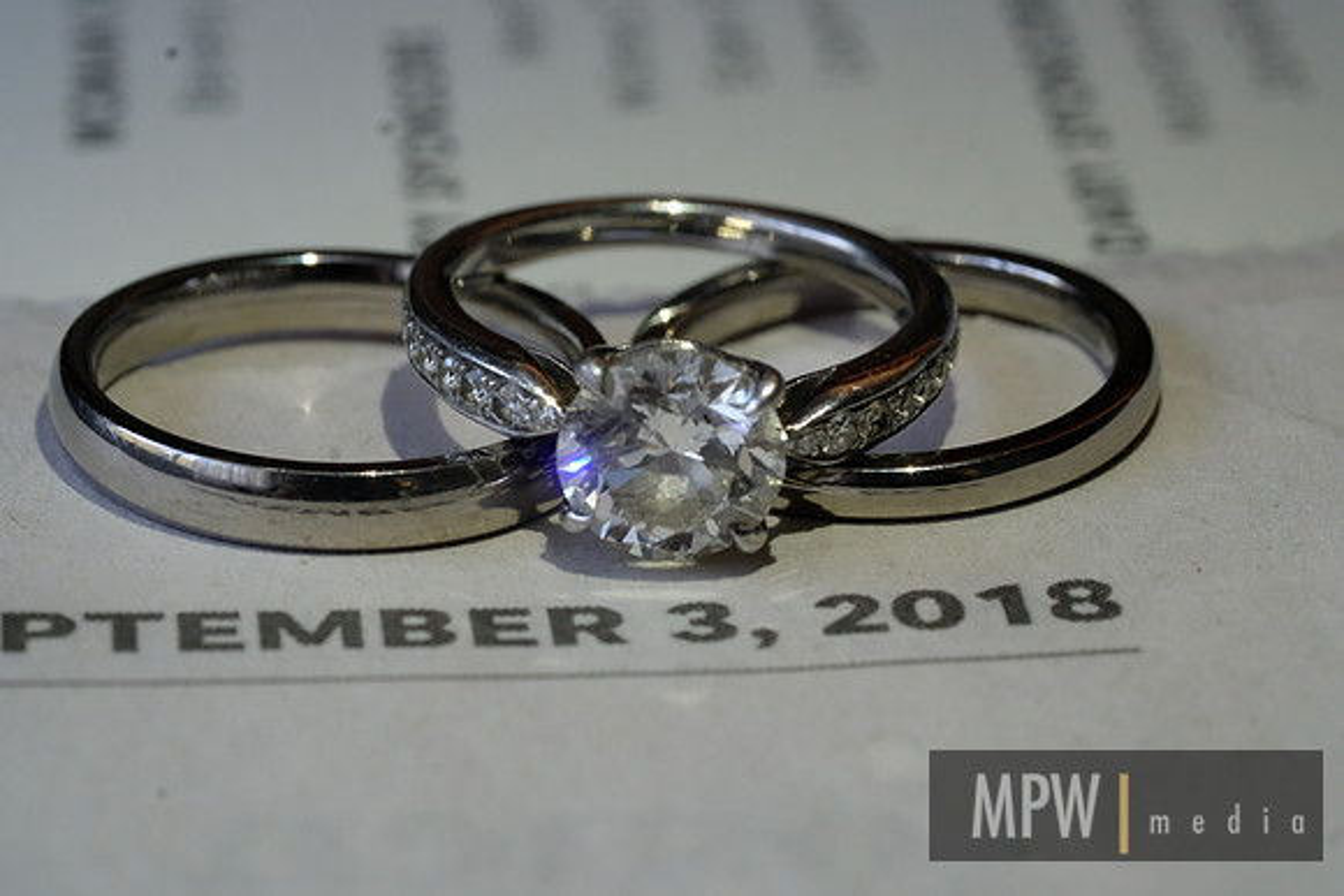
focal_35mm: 90
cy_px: 448
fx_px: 3361
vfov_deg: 15.2
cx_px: 672
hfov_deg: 22.6
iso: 4000
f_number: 11
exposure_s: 1/160
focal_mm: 60
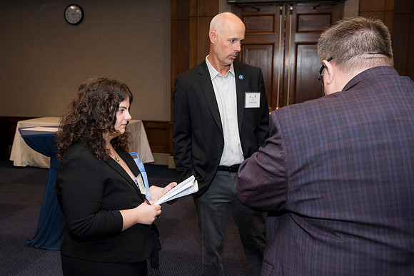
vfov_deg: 37.9
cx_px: 207
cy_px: 138
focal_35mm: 35
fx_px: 403
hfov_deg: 54.4
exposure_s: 1/125
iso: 800
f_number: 5
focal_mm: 35
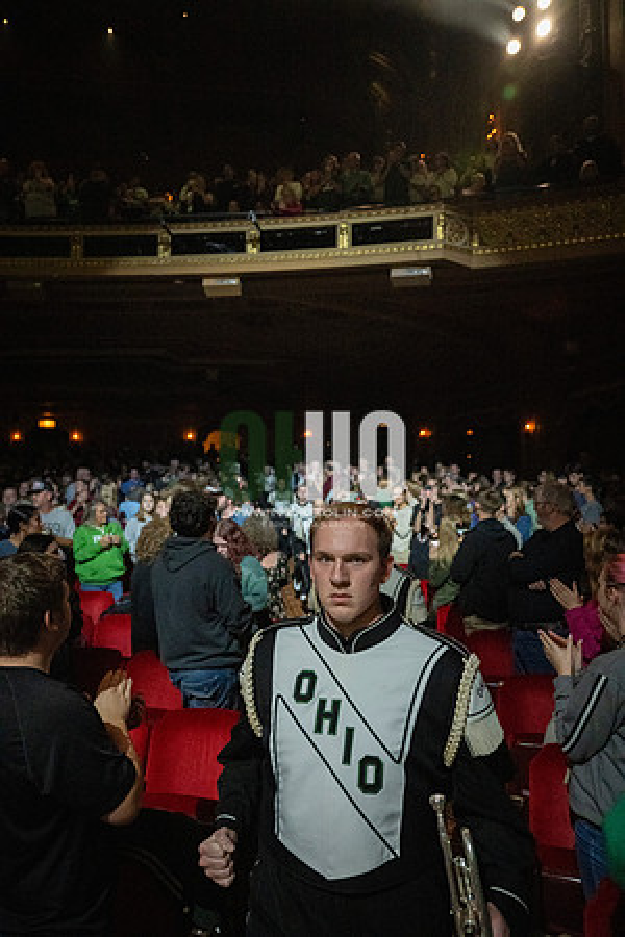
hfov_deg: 51.3
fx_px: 651
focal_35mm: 25
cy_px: 468
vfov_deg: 71.5
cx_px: 312
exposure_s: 1/500
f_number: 2.8
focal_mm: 25
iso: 12800
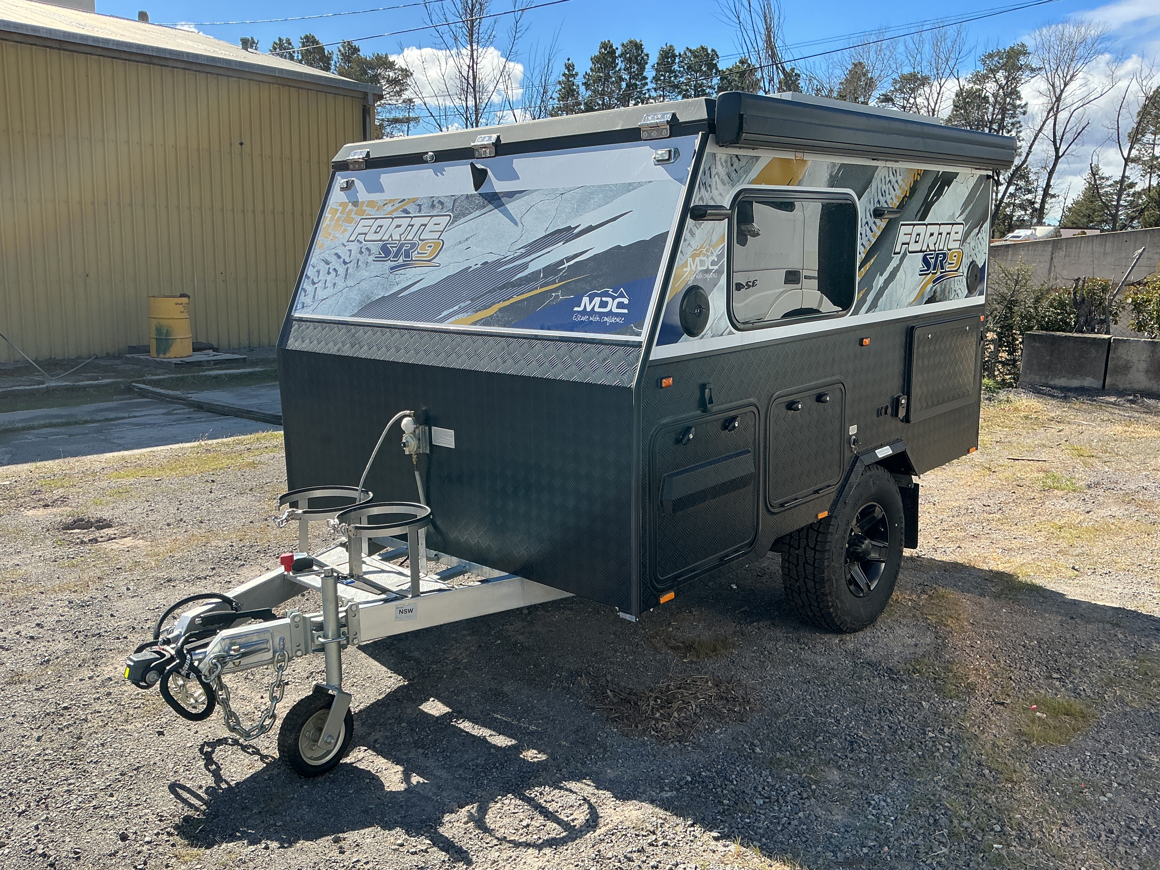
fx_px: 972
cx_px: 580
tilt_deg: -10.3
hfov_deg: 61.7
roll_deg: -1.6
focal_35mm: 29
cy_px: 435
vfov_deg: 48.2
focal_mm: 3
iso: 25
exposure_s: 1/962
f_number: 1.8
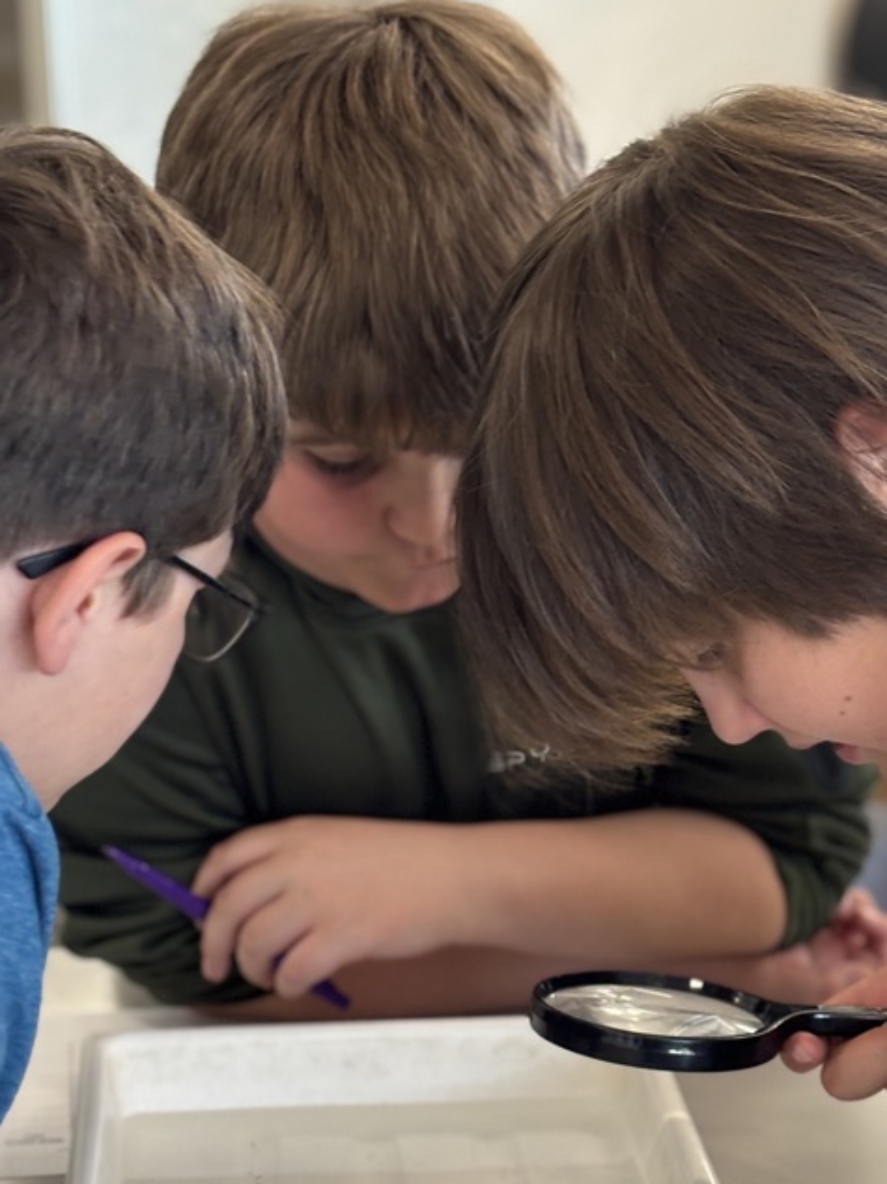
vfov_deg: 23.1
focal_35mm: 84
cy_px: 840
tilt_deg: -17.5
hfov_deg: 17.6
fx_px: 2872
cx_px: 405
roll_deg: +0.2
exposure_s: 1/60
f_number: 1.6
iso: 160
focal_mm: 5.96
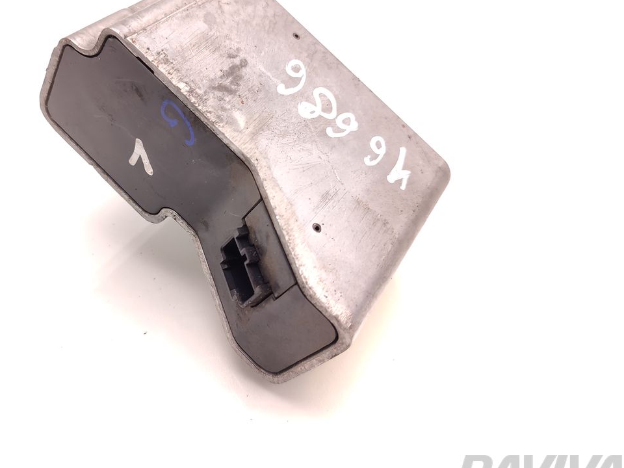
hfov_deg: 56.0
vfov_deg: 44.0
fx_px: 577
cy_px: 195
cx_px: 226
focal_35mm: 32
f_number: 1.89
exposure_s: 1/80
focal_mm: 5.89
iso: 125
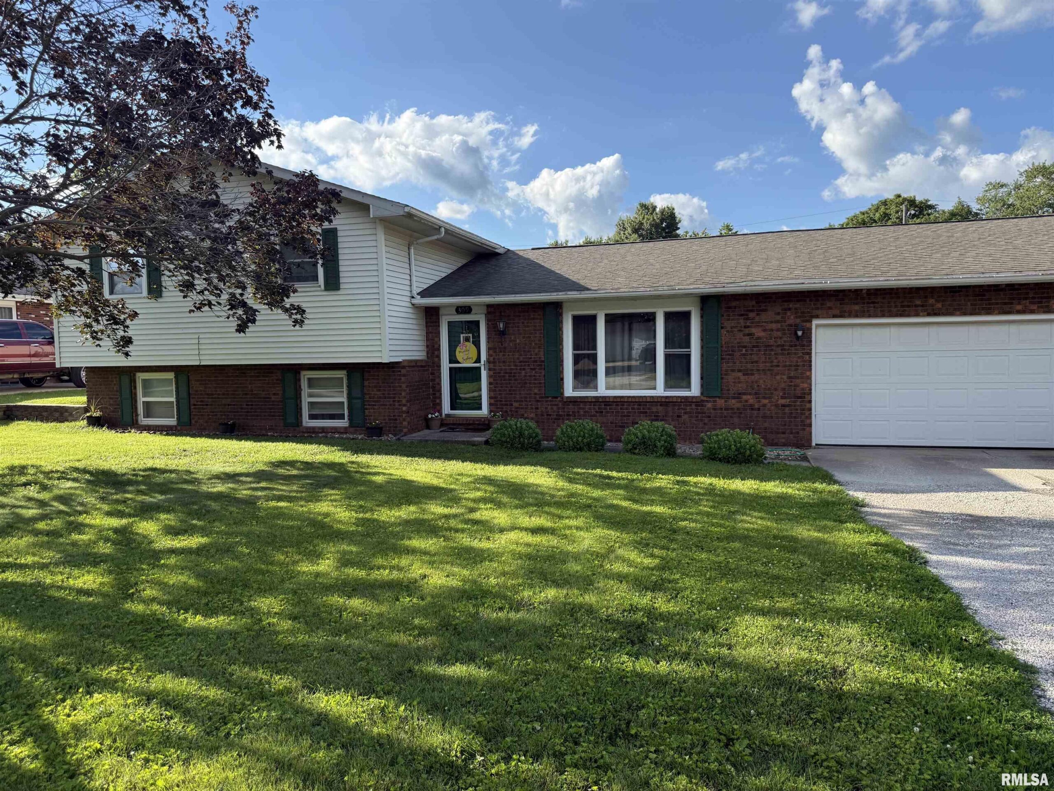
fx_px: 731
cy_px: 396
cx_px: 527
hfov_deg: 71.6
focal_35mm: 24
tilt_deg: -2.6
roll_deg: +0.5
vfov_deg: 56.8
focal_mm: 6.76
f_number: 1.78
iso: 100
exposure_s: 1/2703
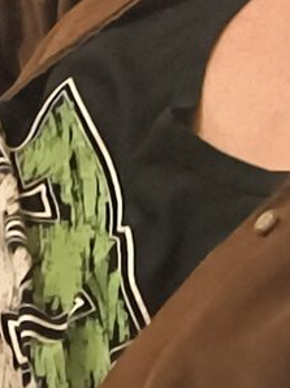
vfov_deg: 12.3
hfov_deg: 11.1
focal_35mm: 129
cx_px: -129
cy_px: -525
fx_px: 1443
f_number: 2.45
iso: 1000
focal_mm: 3.26
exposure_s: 1/20
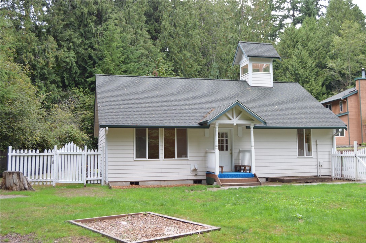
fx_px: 396
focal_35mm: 39
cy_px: 122
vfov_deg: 34.1
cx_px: 183
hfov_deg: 49.6
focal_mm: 26
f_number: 5.6
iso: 400
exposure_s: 1/125
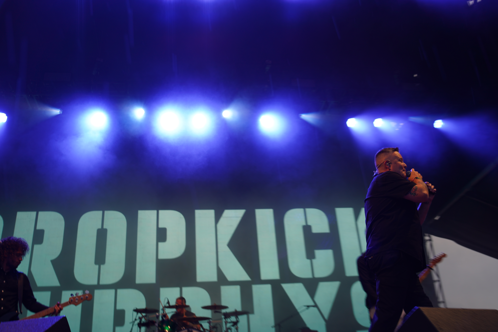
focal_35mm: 34
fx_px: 470
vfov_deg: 38.9
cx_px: 249
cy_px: 166
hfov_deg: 55.8
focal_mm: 34
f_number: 4
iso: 100
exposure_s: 1/60
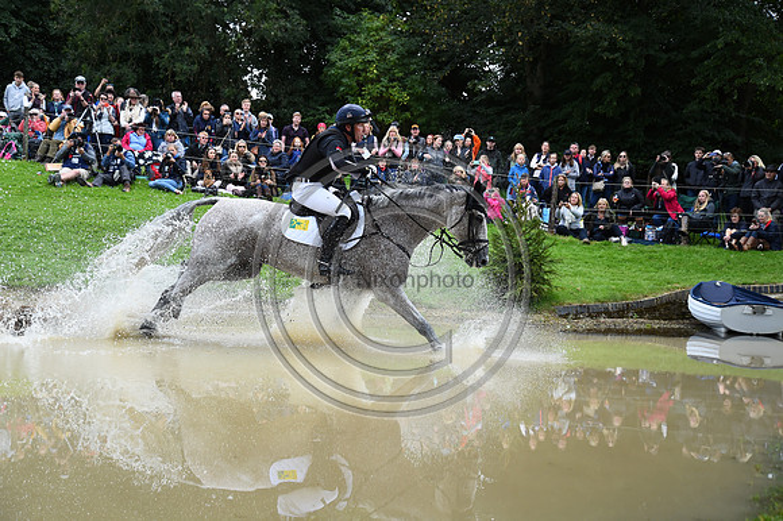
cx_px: 392
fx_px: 1000
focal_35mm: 46
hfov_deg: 42.8
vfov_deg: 29.2
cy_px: 260
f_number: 4.2
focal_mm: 46
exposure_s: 1/1600
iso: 1250
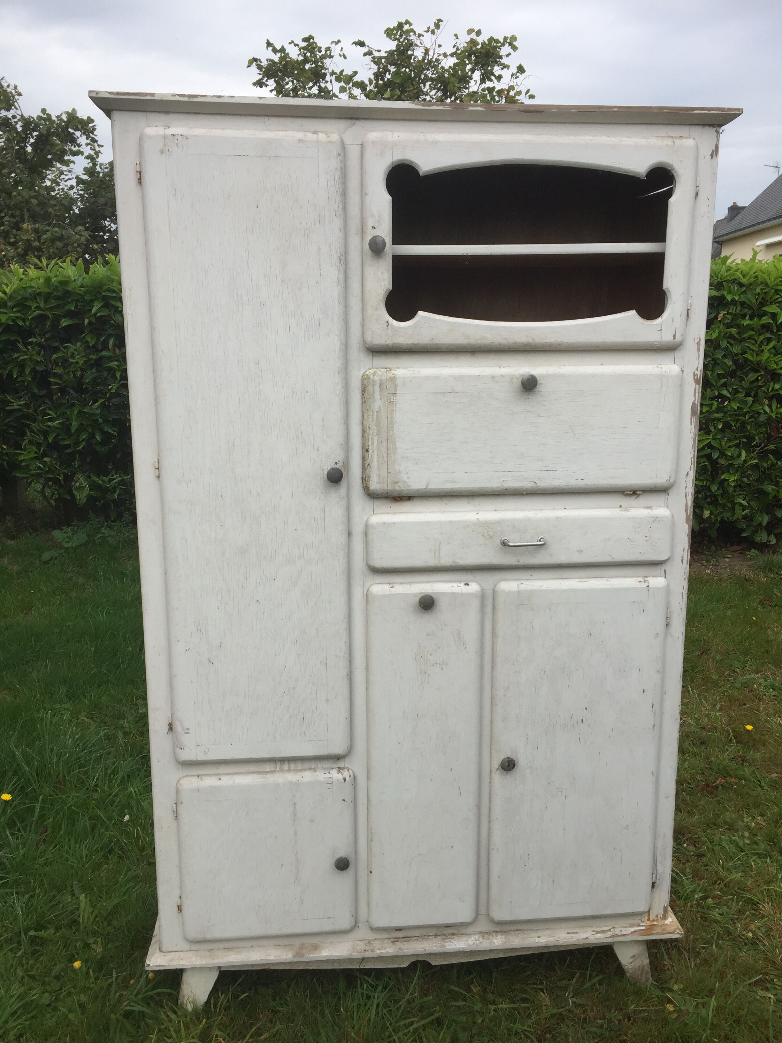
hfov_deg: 48.2
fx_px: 874
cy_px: 522
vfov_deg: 61.7
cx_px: 391
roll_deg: +0.2
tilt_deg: -12.8
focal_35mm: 29
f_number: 2.2
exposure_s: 1/638
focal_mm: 4.15
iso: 32
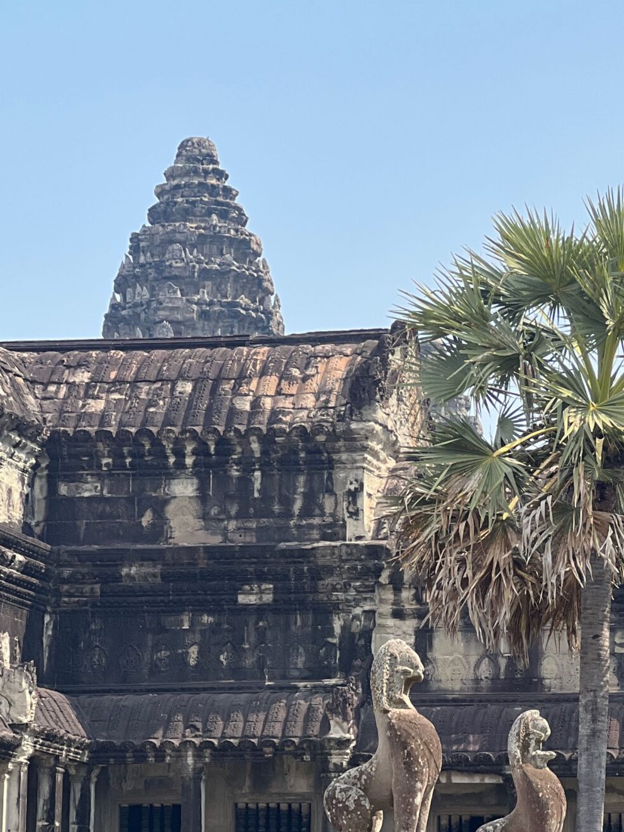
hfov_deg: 9.9
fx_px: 3582
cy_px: 601
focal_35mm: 149
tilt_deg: +9.6
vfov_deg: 13.2
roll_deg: +1.1
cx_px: 586
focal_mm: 9
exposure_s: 1/490
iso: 32
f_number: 2.8
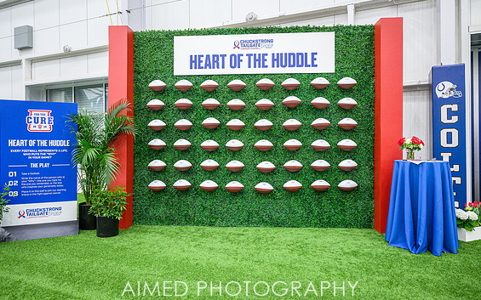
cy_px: 141
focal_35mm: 26
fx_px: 341
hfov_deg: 70.4
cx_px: 241
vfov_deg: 47.6
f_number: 2.8
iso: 2000
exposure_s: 1/200
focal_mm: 24
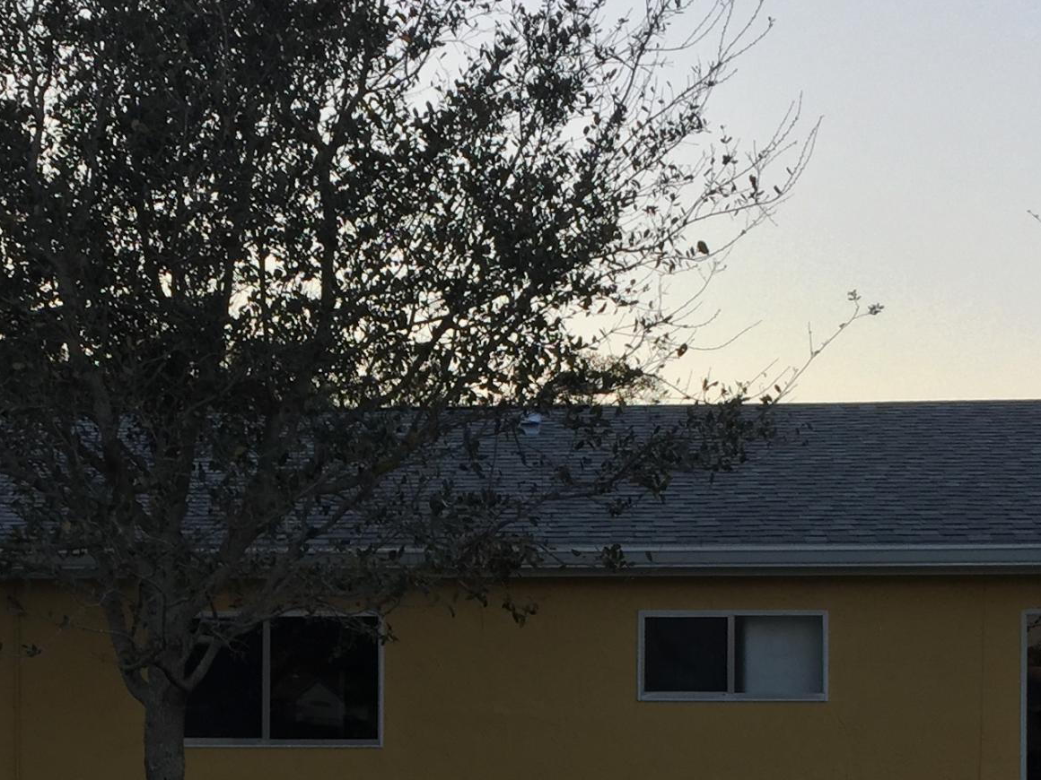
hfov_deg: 25.5
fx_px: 2255
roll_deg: +0.3
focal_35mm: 75
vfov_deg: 19.2
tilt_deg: +1.7
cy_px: 749
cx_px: 196
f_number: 2.2
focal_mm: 4.15
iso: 32
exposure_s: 1/573
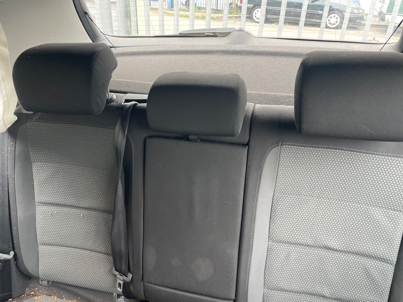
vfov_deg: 53.1
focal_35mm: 26
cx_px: 202
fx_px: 303
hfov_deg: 67.3
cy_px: 151
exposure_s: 1/101
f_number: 1.6
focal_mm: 4.2
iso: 125
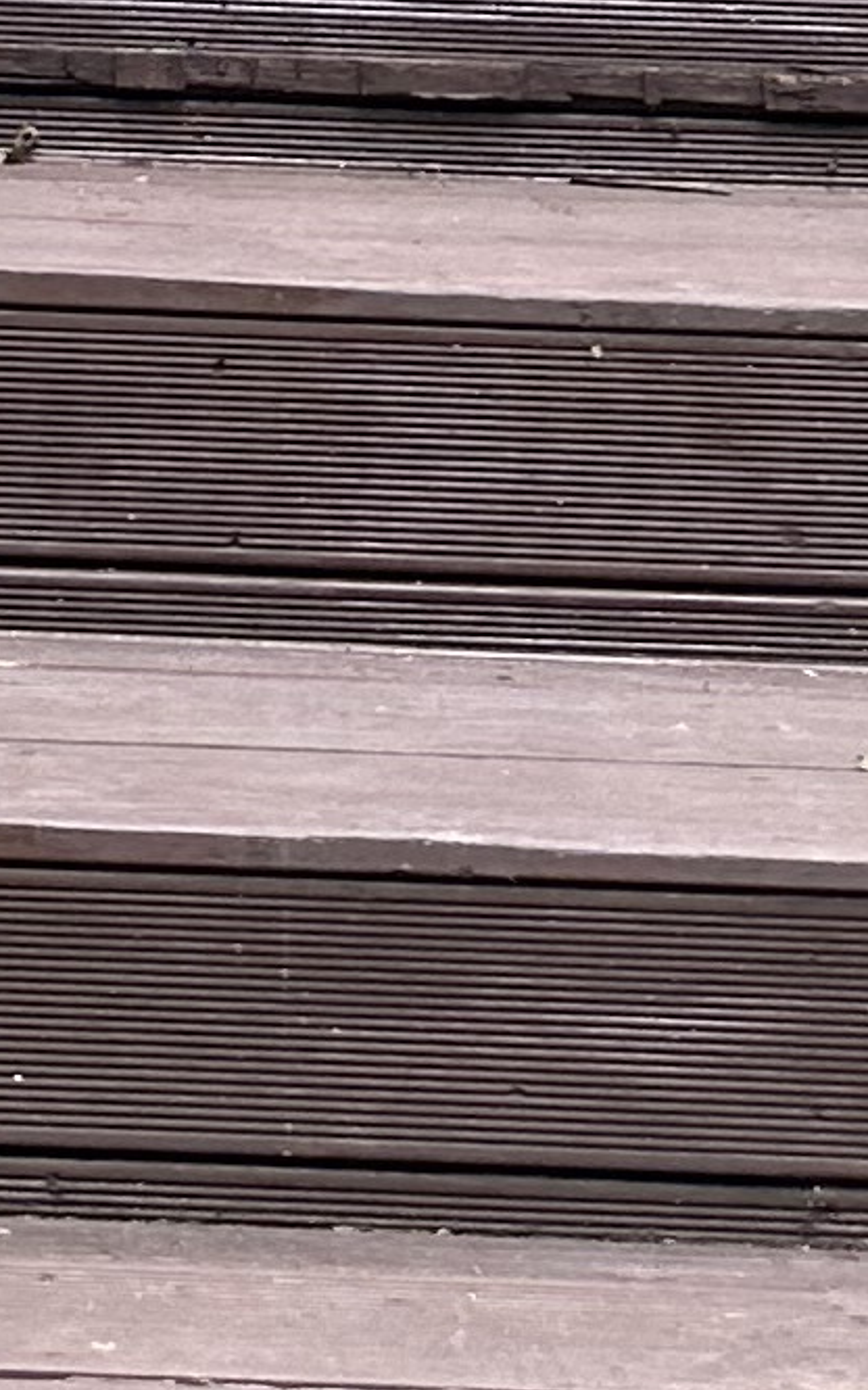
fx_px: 5831
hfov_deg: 8.1
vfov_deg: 11.3
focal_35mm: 154
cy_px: -1928
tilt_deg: +5.4
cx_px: -810
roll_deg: -1.4
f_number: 1.78
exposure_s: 1/646
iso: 80
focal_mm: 6.86
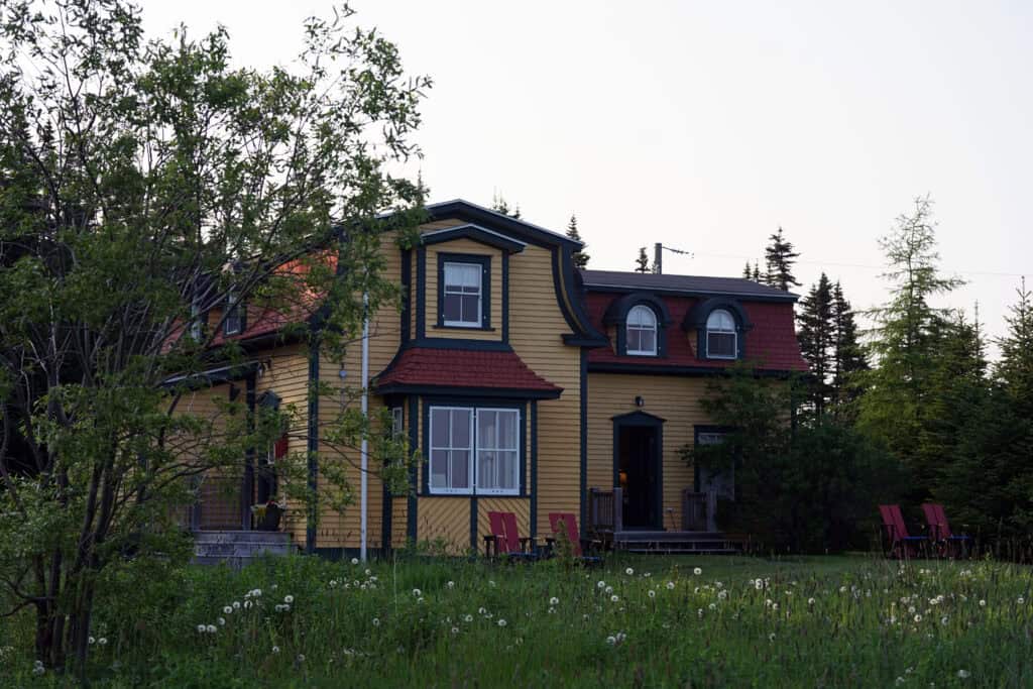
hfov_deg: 28.8
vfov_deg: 19.5
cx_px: 516
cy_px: 344
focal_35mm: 70
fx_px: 2009
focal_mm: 70
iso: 400
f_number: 4.5
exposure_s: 1/1250
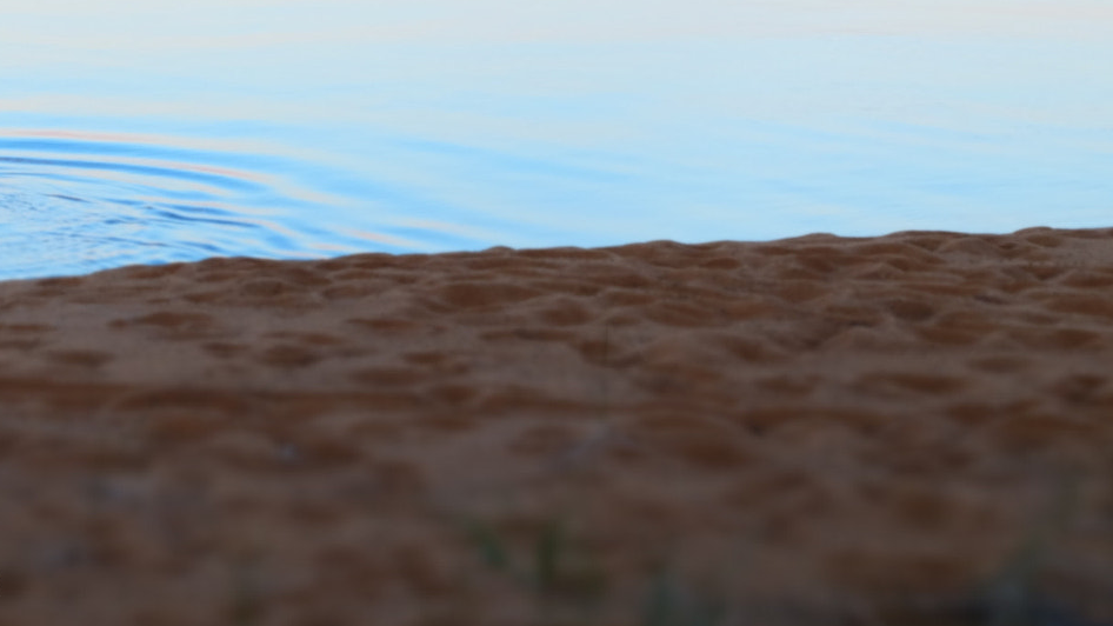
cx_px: 322
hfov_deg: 17.2
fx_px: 3659
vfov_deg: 9.7
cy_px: 47
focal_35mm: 124
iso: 200
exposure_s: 1/70
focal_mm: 46.7
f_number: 5.6
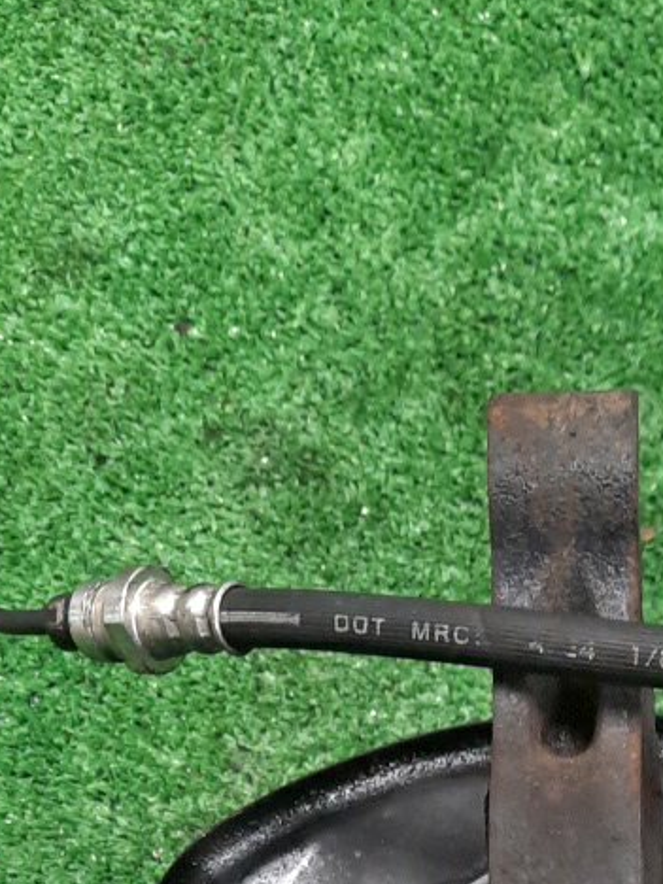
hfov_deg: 18.8
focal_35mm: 77
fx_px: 1966
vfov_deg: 21.9
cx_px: 601
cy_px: 1247
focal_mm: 4.6
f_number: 2
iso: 331
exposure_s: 1/25
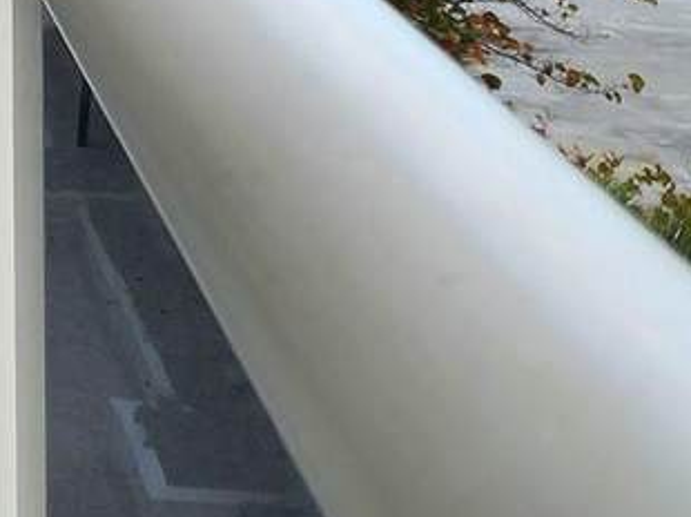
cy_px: -495
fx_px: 1895
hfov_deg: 16.5
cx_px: -624
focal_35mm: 95
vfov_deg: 13.5
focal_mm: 6.4
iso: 12
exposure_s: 1/526
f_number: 1.8
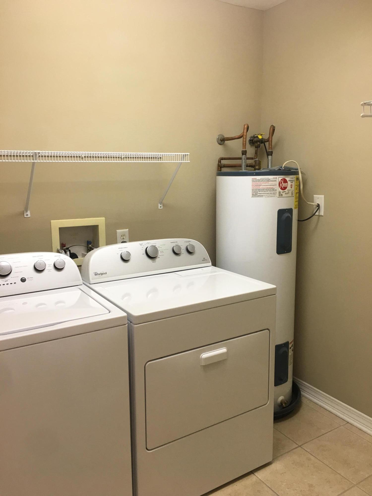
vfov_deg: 61.7
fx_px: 416
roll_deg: +0.0
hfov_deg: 48.2
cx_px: 186
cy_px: 248
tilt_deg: -8.2
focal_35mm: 29
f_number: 2.2
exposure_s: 1/15
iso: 25
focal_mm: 4.15
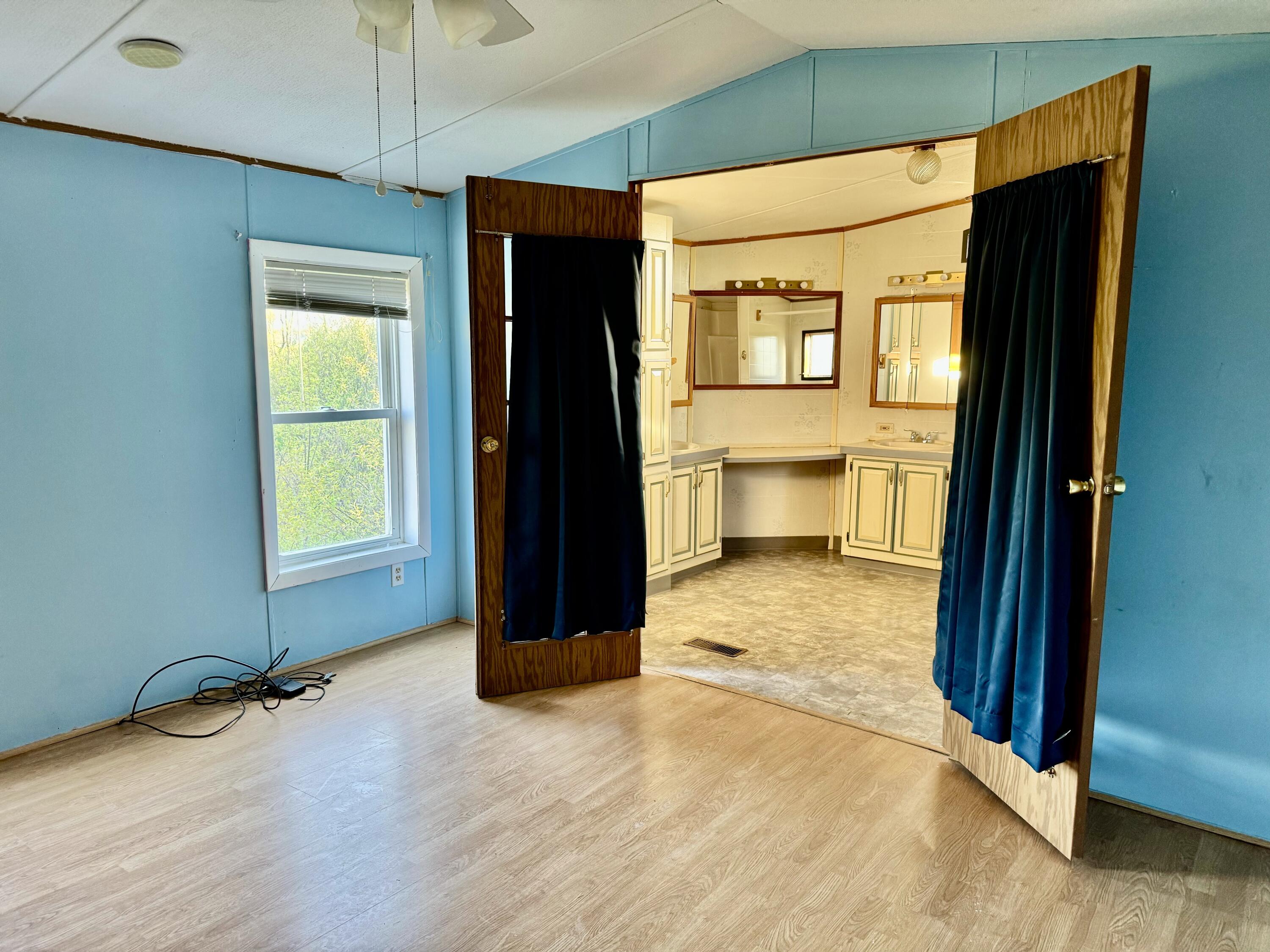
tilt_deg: -8.3
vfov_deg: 56.8
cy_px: 476
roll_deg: -0.6
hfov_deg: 71.6
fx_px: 881
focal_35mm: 24
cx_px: 635
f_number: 1.78
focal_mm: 6.76
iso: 200
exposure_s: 1/76
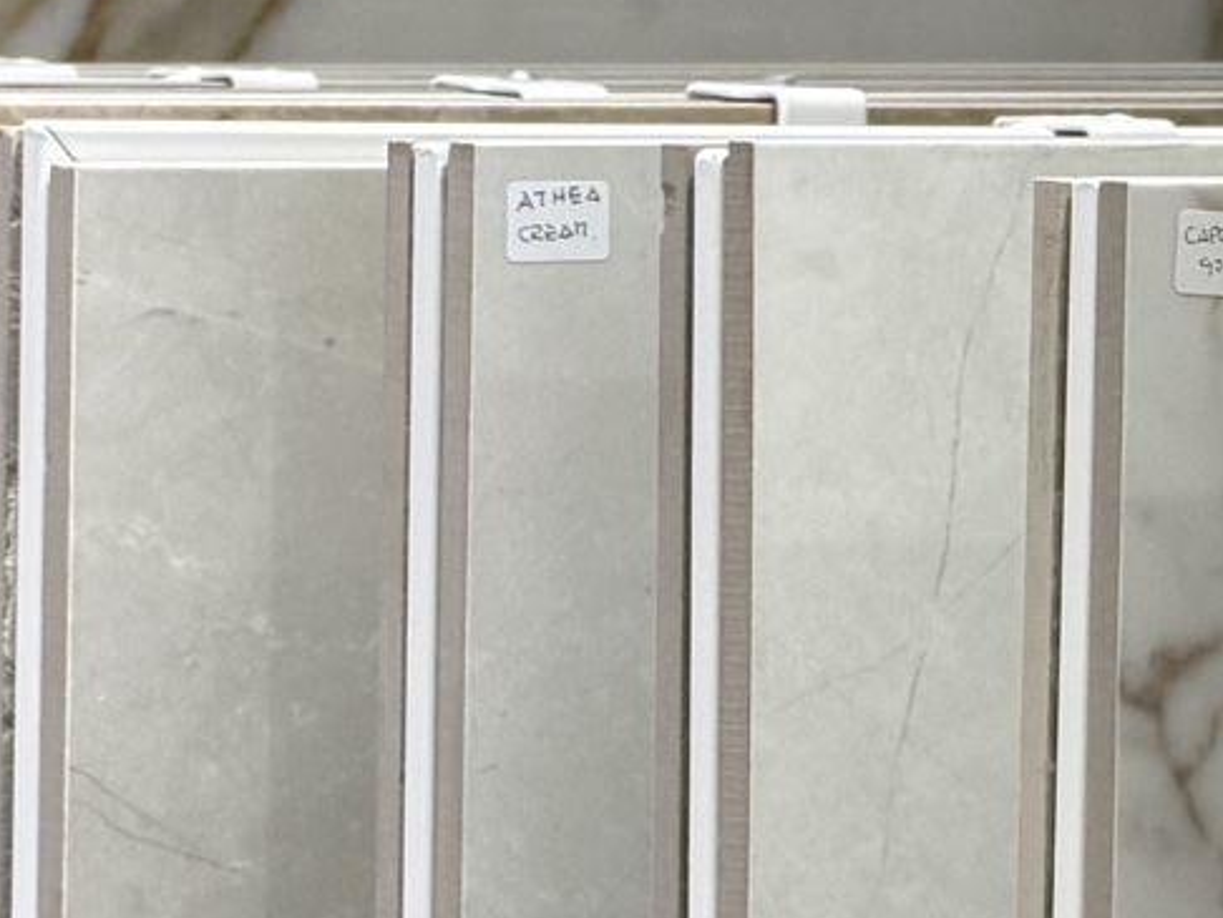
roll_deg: -0.9
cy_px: 664
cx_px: 2003
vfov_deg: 4.0
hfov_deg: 5.3
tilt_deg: -3.3
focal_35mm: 370
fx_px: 13079
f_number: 2.8
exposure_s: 1/100
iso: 250
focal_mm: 16.89
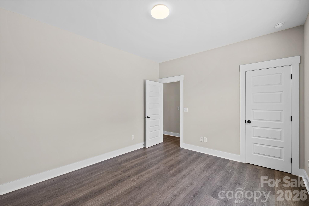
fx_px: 129
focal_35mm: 15
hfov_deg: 100.4
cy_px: 103
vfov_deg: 77.4
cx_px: 154
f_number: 11
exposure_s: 1/2
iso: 100
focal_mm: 15
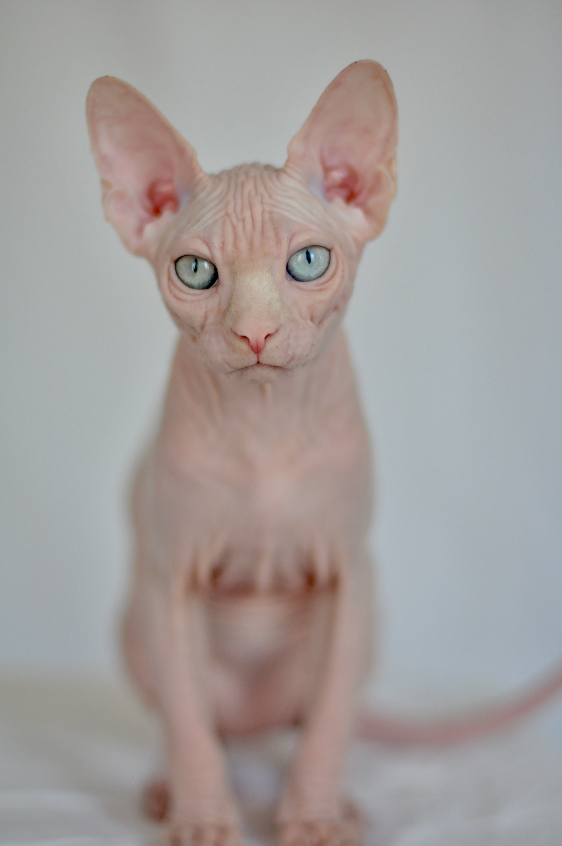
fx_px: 1761
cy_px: 423
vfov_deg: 27.0
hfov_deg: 18.1
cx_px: 281
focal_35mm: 75
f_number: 1.6
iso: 800
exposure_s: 1/2500
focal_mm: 50
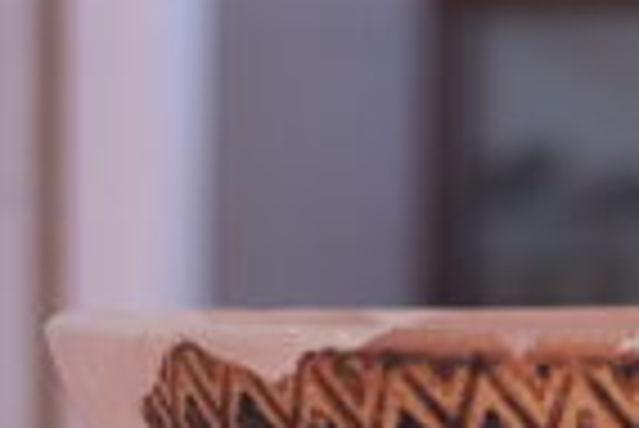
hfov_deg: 5.4
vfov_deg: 3.5
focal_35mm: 383
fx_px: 6805
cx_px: 536
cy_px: 1363
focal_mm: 35
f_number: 2
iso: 320
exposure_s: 1/125
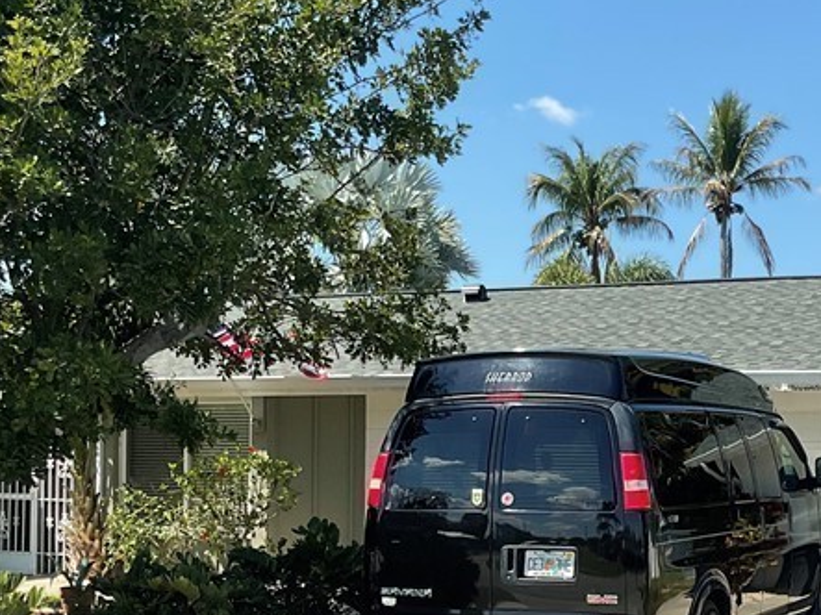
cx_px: 545
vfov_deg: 21.8
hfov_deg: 28.8
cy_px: 437
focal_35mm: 67
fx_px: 1589
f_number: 1.8
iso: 16
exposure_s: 1/1786
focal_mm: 3
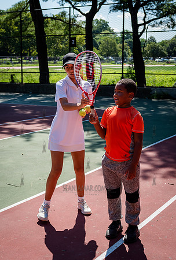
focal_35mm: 56
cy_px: 124
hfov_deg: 24.4
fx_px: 407
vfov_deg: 35.5
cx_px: 91
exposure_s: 1/1250
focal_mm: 36
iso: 200
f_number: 3.5
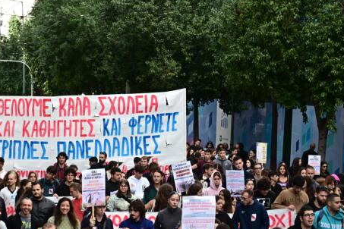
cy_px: 157
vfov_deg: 13.4
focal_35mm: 102
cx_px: 102
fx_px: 975
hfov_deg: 19.9
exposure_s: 1/1000
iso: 500
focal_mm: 70
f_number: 4
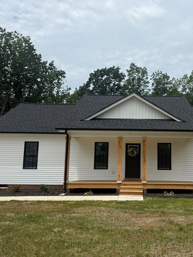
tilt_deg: +7.2
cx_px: 141
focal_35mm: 33
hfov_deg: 41.9
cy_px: 129
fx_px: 245
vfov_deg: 55.3
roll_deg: -1.0
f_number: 1.78
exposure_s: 1/7353
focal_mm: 6.76
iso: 80
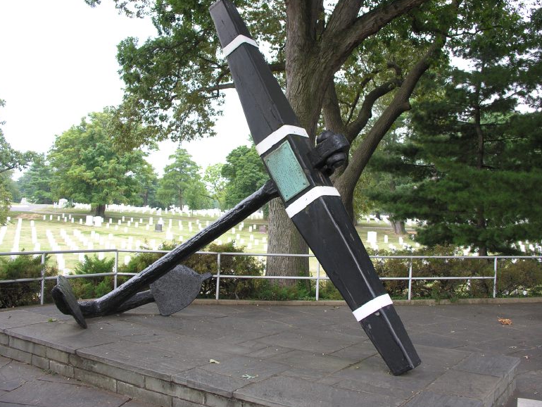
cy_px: 207
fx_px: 564
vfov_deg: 39.7
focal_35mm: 36
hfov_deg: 51.3
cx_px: 275
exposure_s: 1/71.3
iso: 50
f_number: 3.6
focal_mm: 8.9
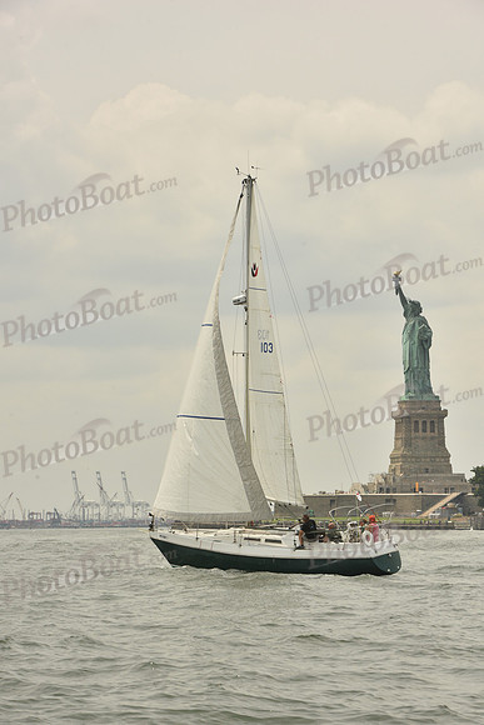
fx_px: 2620
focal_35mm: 130
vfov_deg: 15.8
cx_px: 242
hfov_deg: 10.6
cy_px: 362
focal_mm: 130
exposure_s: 1/640
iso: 250
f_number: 11
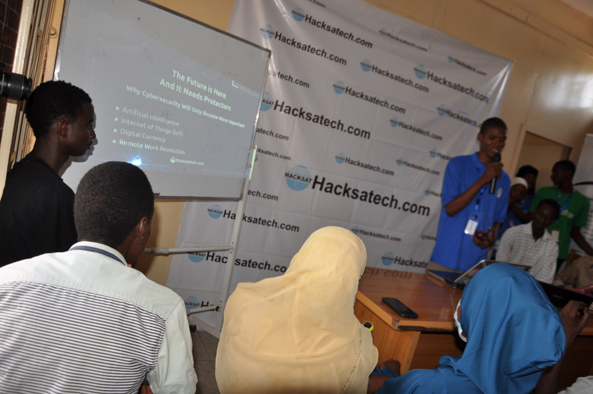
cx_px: 296
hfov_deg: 67.4
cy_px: 197
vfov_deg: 47.8
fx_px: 444
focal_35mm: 27
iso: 200
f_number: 3.5
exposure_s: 1/60
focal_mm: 18
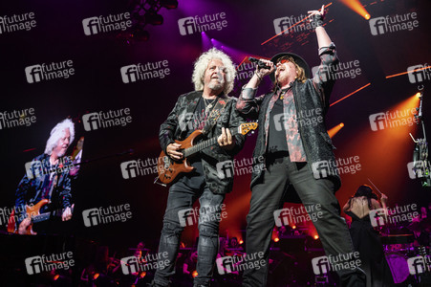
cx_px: 216
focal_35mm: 36
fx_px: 431
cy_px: 144
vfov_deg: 36.8
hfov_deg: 53.2
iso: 2500
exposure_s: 1/320
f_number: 4.5
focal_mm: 36
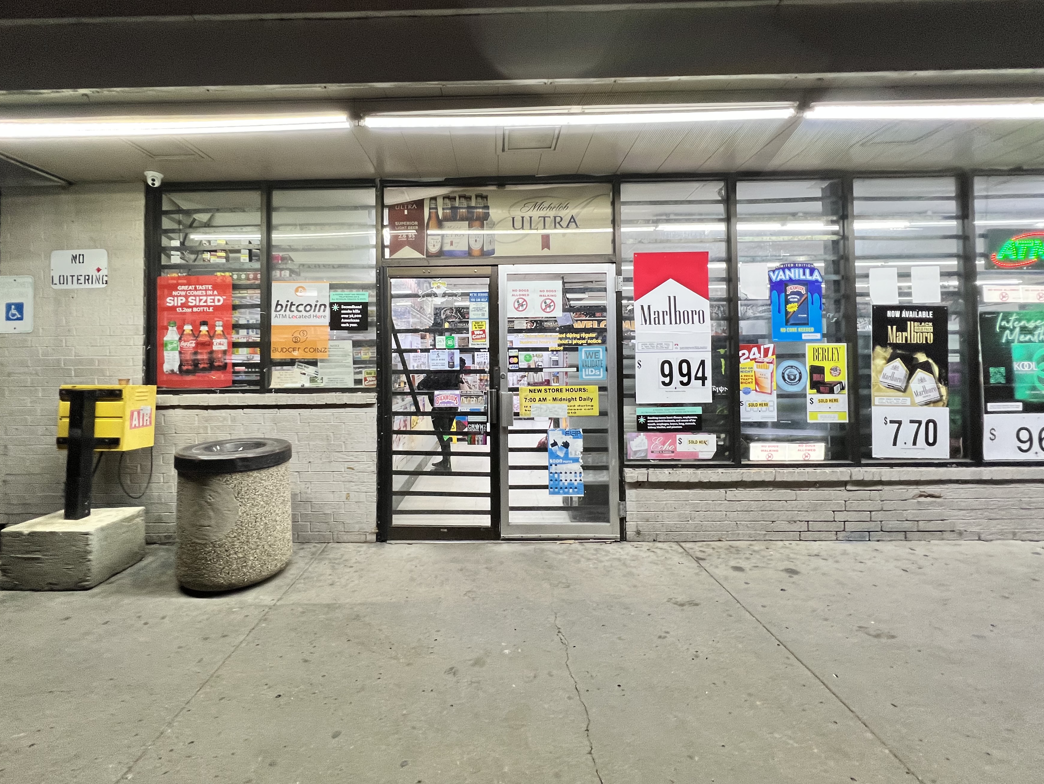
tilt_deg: +1.1
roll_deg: +0.7
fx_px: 452
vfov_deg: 81.5
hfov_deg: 98.1
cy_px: 356
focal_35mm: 15
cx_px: 493
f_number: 1.8
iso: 250
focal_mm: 1.57
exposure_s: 1/120
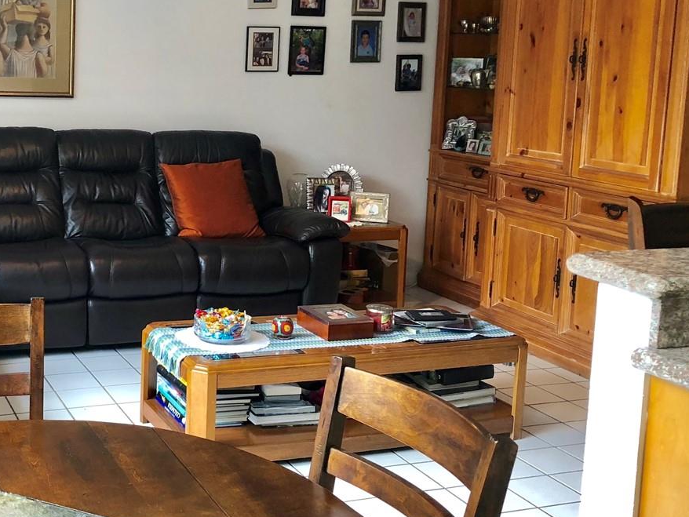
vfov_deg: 28.5
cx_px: 146
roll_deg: -0.5
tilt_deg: -8.6
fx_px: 1015
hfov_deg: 36.3
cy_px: 206
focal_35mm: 51
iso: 40
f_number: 1.8
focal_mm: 3.99
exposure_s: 1/30
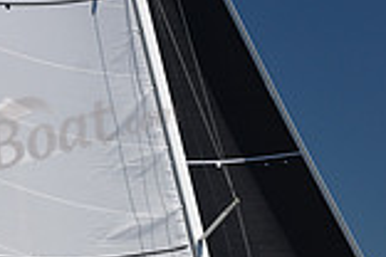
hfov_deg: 5.7
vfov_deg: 3.7
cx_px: 309
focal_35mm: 364
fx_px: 3903
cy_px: 471
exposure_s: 1/800
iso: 250
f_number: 7.1
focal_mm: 98
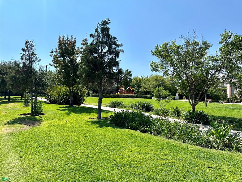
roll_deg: -2.5
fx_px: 168
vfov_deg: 56.8
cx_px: 121
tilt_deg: +3.6
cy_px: 91
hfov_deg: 71.6
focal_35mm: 24
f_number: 1.78
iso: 80
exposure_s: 1/4348
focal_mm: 6.86
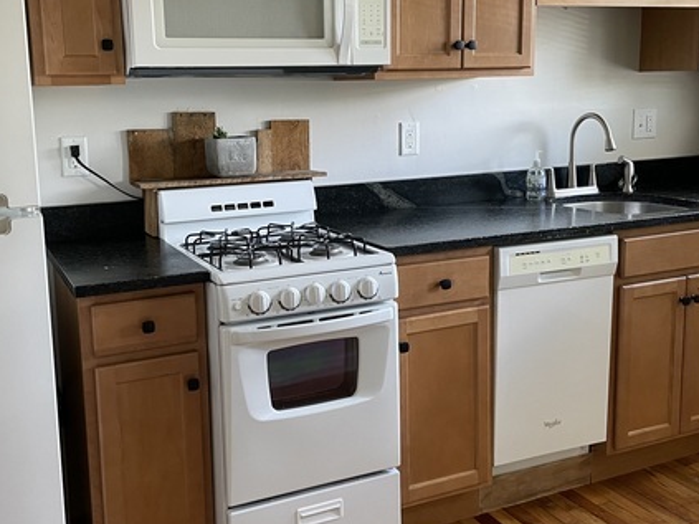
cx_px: 323
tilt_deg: -9.6
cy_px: 240
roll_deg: +1.2
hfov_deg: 45.7
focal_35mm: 41
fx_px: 828
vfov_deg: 35.1
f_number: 1.6
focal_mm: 4.2
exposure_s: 1/71
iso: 125
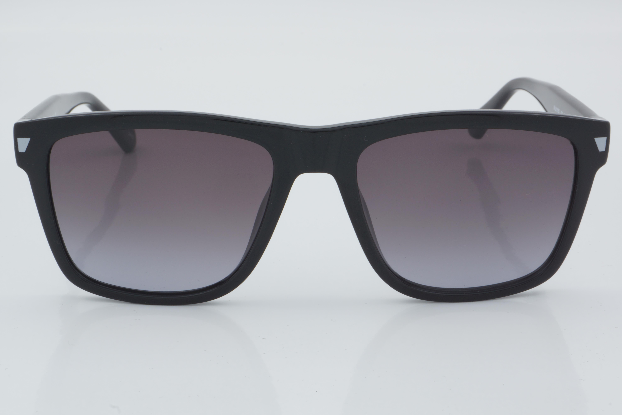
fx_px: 1425
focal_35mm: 82
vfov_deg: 16.6
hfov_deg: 24.6
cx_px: 311
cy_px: 208
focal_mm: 55
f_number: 32
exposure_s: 1/4
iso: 100
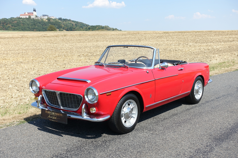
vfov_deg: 29.9
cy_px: 79
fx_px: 297
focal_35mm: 45
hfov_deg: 43.6
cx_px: 119
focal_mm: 16.62
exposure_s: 1/800
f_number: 4
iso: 125
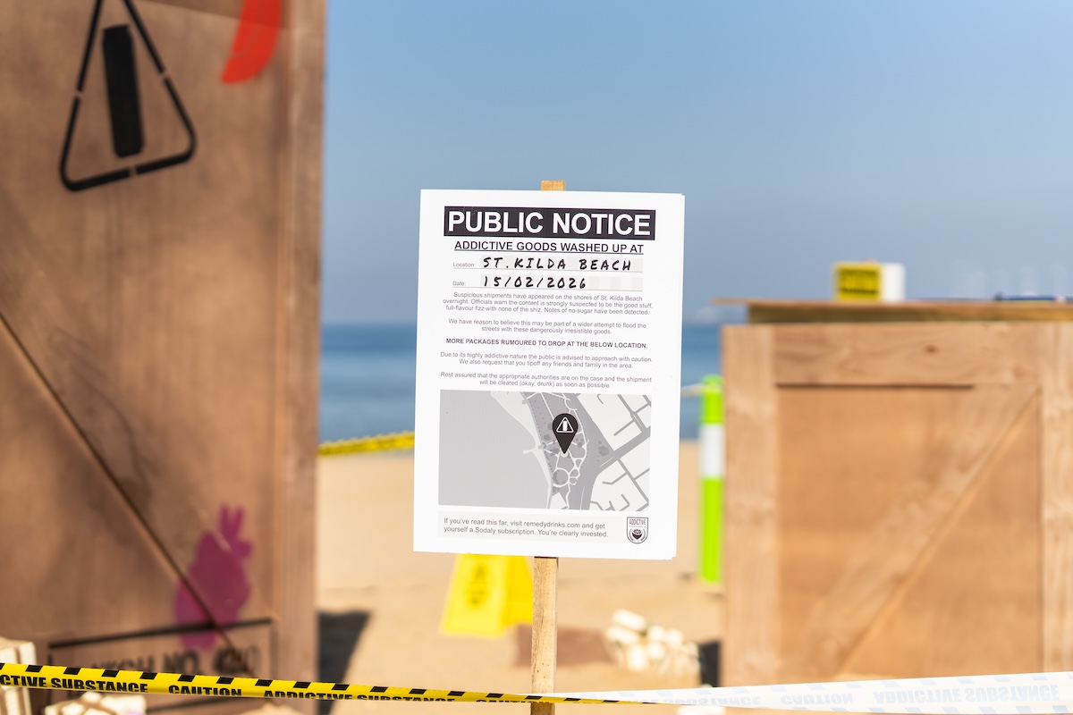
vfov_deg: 16.1
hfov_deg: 23.9
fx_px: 2533
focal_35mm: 85
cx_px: 536
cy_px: 358
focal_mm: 85
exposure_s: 1/8000
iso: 100
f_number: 2
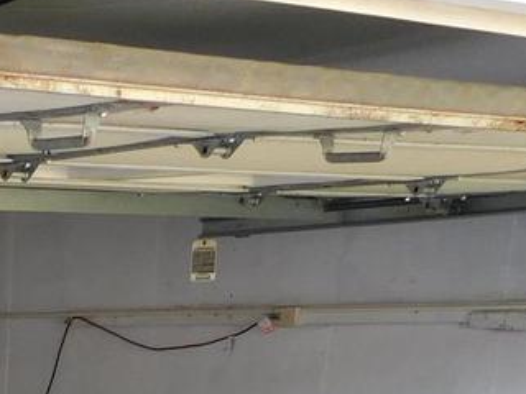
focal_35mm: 108
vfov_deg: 12.1
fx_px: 1641
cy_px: 796
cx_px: -396
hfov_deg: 15.8
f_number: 3
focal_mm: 4.1
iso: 125
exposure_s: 1/40
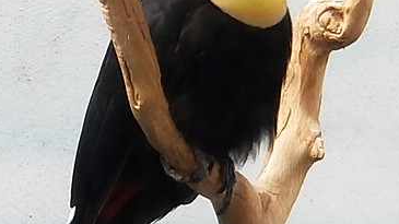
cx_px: 196
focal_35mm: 90
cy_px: 96
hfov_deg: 23.7
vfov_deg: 13.4
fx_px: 952
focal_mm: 6
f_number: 2.4
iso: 32
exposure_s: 1/60
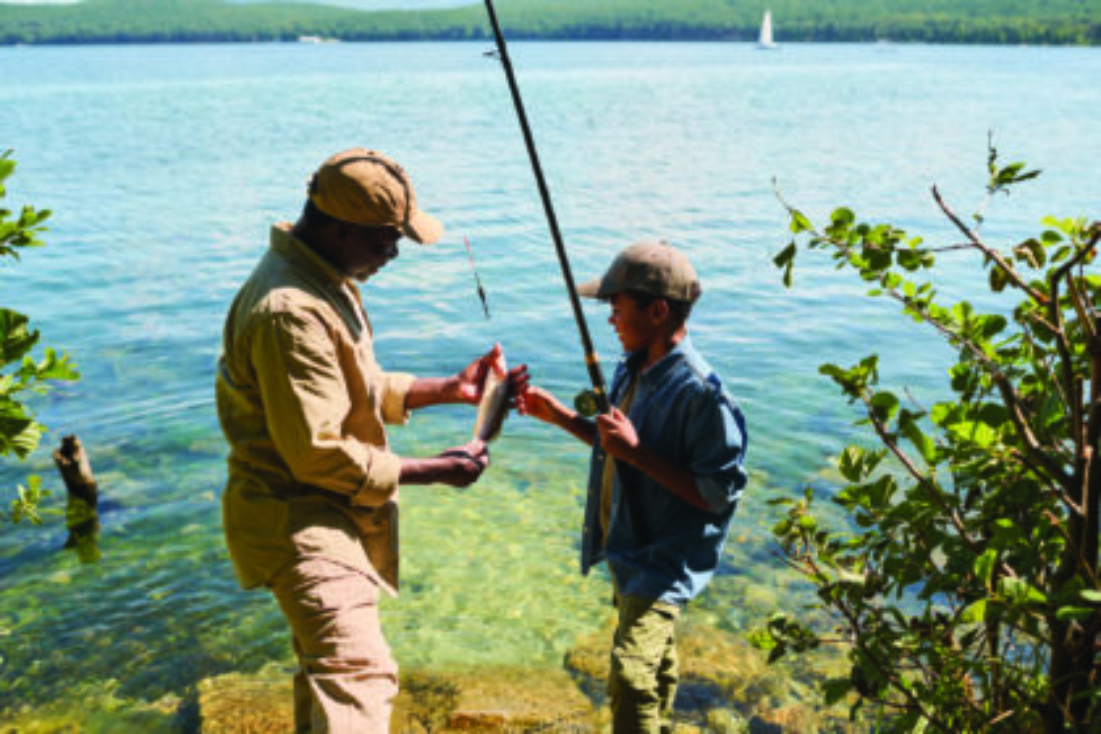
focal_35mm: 35
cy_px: 367
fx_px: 1070
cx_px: 550
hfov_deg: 54.4
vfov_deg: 37.9
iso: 160
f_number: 4
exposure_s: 1/640
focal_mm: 35
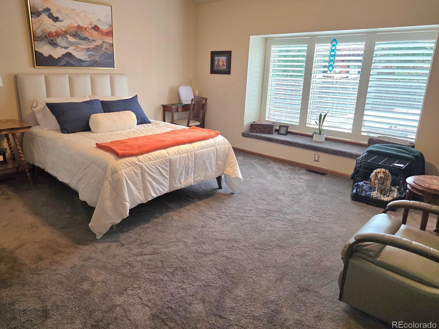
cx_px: 202
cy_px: 152
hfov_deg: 69.3
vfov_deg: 54.8
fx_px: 317
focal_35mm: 25
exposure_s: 1/120
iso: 500
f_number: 1.7
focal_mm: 6.3
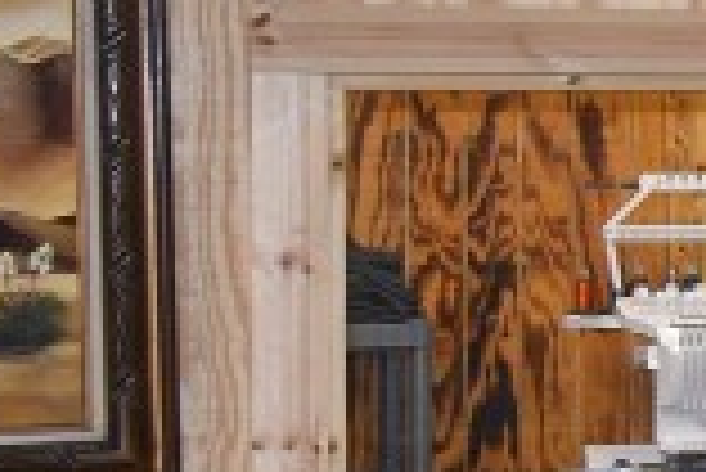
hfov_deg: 7.6
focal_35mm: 220
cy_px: 234
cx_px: 2449
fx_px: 4318
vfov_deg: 6.3
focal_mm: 20
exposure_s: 1/60
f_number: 5.6
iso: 800
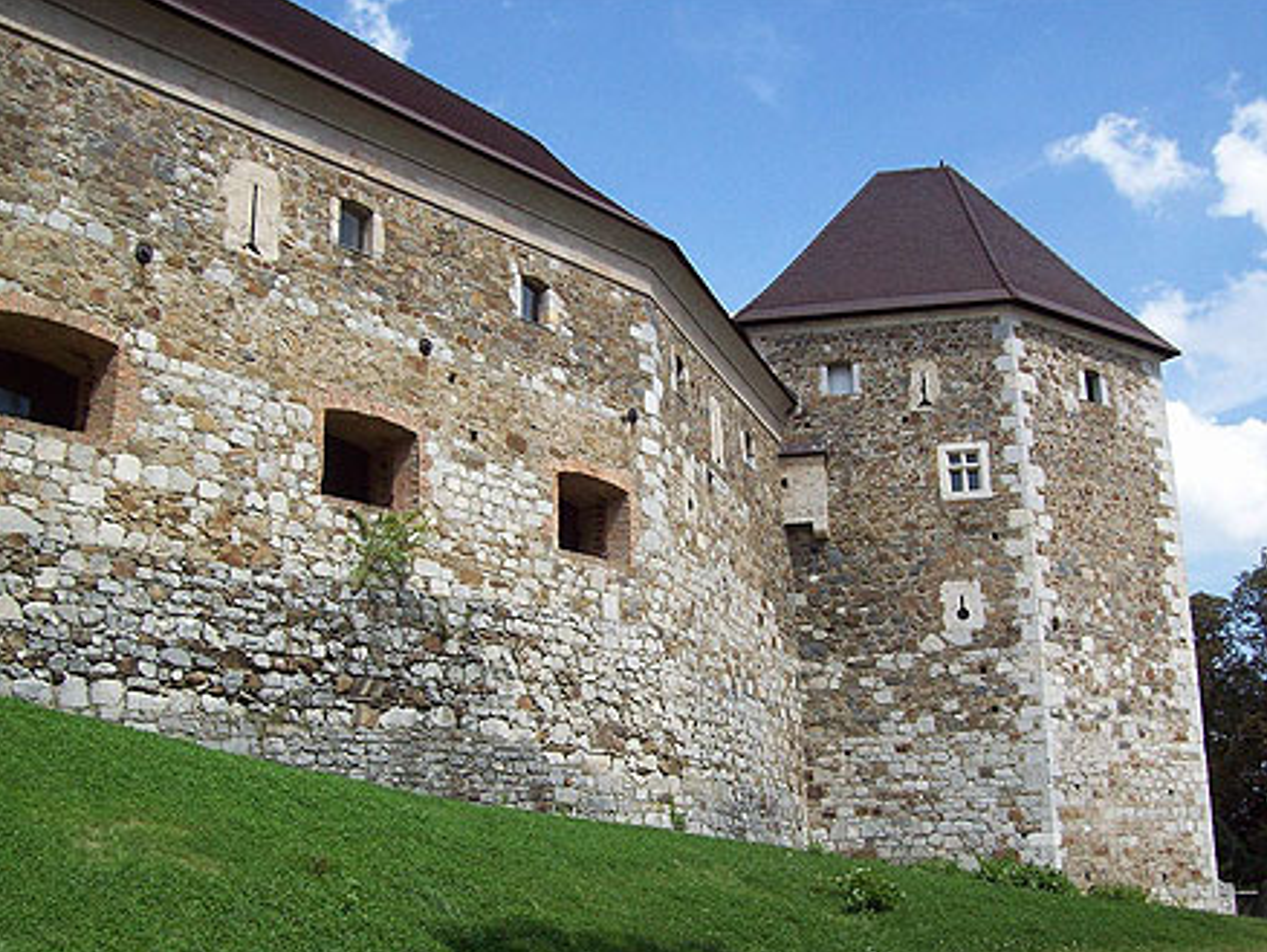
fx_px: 1355
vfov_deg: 38.7
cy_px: 480
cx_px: 625
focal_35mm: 37
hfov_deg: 50.1
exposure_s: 1/467
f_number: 4.8
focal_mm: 6
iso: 80
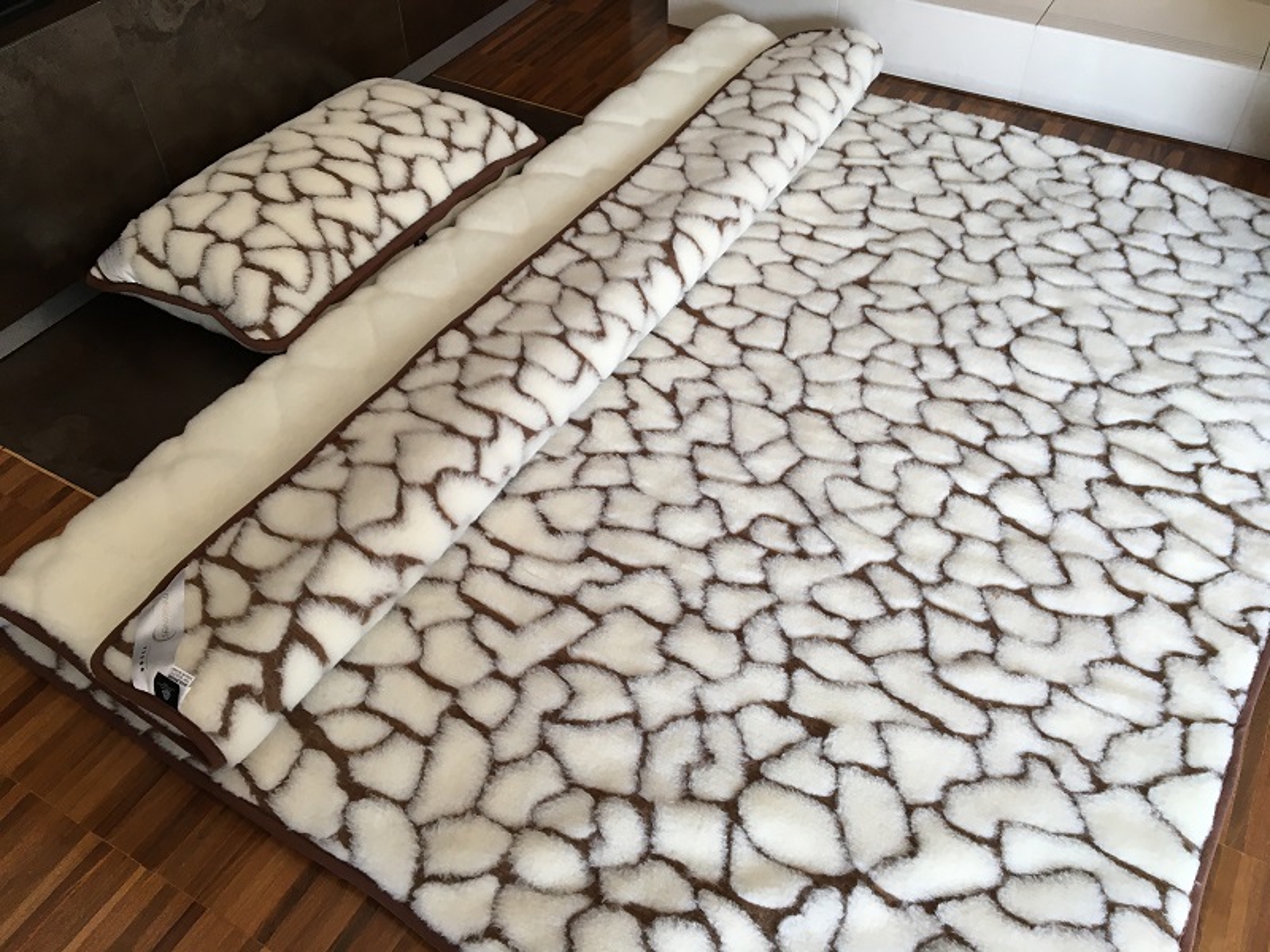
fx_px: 1064
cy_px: 476
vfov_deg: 48.2
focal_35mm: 29
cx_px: 635
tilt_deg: -47.6
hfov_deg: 61.7
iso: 32
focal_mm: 4.15
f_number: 2.2
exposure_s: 1/33
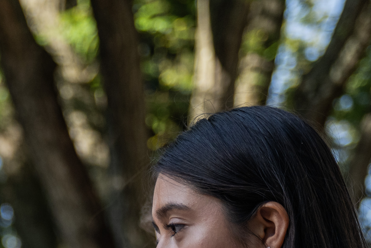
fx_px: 2401
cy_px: 544
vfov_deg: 5.7
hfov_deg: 8.5
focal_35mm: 233
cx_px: -317
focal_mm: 49
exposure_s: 1/640
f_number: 2.8
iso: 200
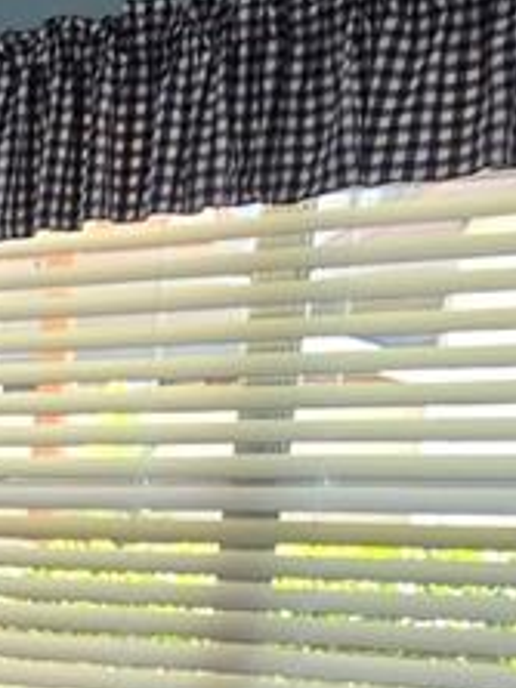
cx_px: -510
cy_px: 855
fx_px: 1393
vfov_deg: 24.7
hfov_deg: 16.3
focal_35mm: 70
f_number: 2.2
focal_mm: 2.2
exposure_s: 1/100
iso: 125
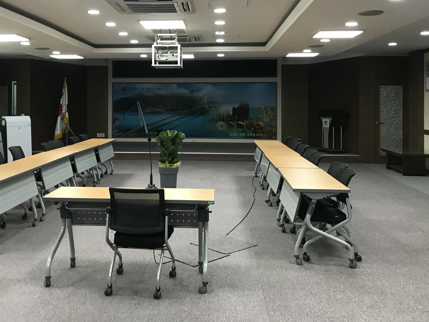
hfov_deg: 46.6
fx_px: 496
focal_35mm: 40
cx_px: 174
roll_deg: +0.0
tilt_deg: +1.5
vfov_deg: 35.6
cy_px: 105
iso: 32
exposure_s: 1/30
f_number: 1.8
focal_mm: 3.99
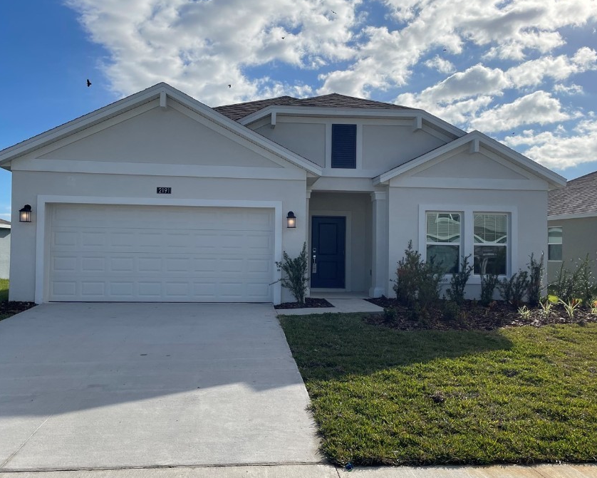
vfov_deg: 47.1
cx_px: 298
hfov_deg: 57.2
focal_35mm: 31
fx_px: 548
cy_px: 255
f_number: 1.6
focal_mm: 4.2
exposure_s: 1/6494
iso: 32
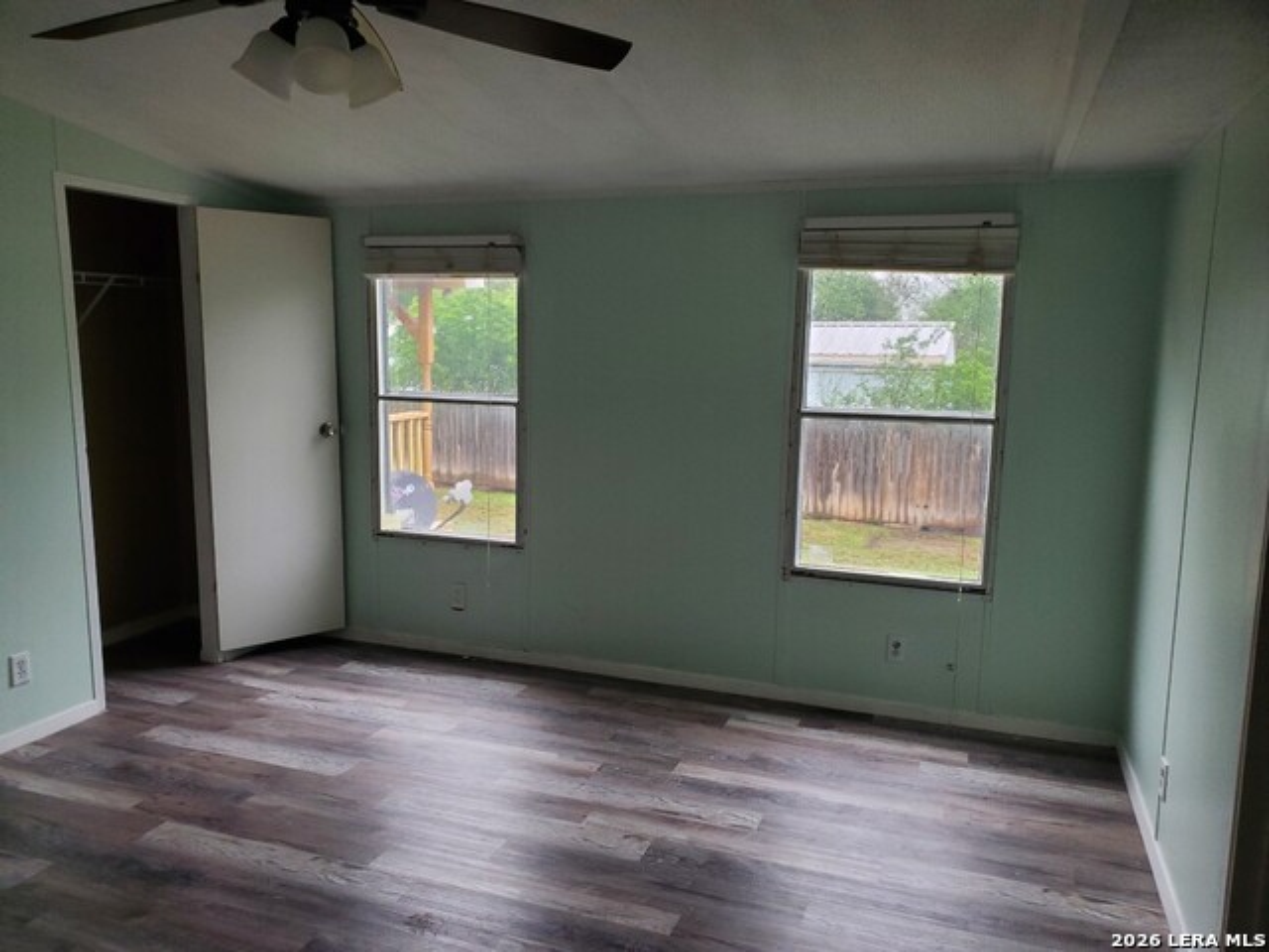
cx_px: 634
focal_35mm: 26
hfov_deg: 67.3
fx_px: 953
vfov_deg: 53.1
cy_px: 476
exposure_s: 1/120
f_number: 2.4
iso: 200
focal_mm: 4.3
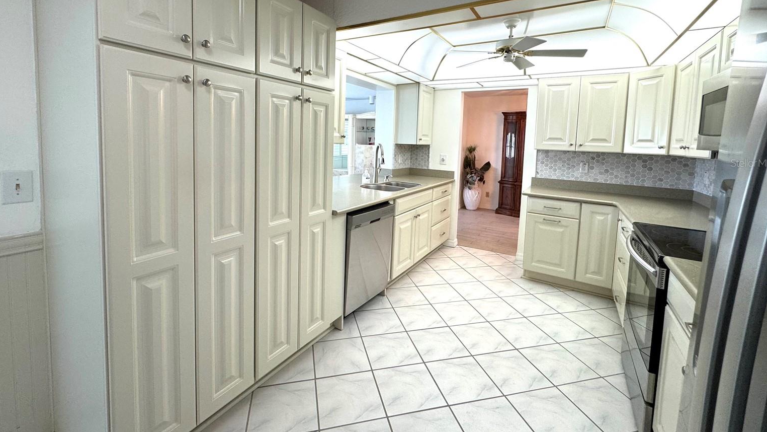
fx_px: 325
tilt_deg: -5.1
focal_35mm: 16
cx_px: 376
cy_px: 163
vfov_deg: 66.1
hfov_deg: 99.4
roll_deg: -2.3
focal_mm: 2.22
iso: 125
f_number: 2.2
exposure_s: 1/120
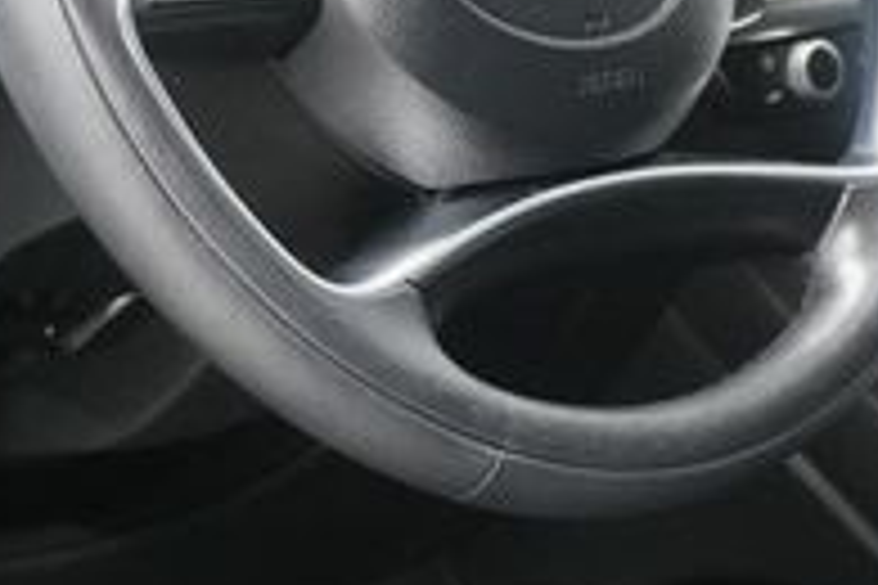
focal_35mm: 118
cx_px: 369
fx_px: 2878
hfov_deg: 17.3
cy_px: 97
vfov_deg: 11.6
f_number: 4.5
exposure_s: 1/160
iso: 4000
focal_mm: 24
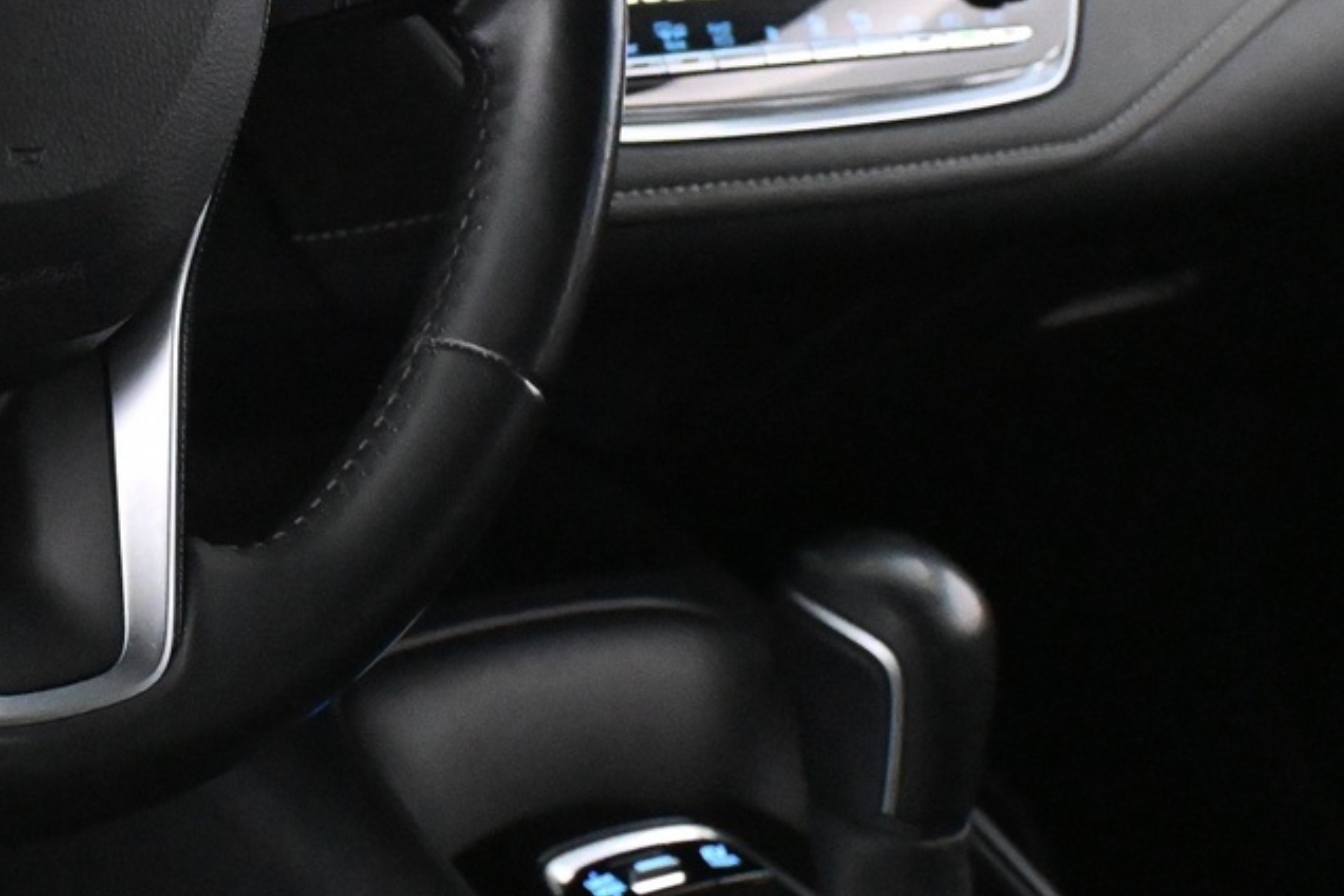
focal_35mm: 107
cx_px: -144
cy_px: -66
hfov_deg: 18.4
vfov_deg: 12.6
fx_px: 3994
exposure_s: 1/60
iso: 9000
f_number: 4.5
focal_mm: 28
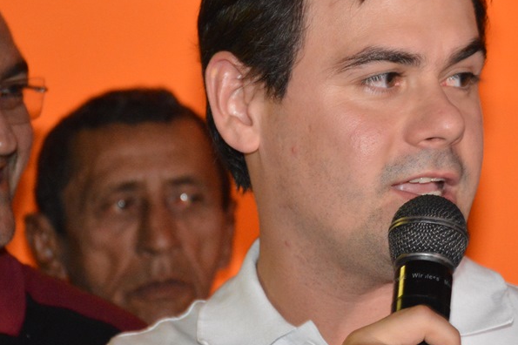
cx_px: 389
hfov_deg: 7.6
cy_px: 132
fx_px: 3895
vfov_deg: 5.1
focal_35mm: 271
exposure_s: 1/60
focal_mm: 105
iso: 3200
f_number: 5.6
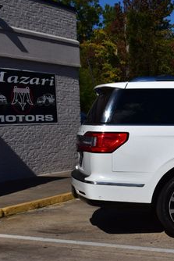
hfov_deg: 18.3
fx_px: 500
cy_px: 163
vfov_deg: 29.1
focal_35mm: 69
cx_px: 229
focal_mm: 24
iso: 200
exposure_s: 1/1000
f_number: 13
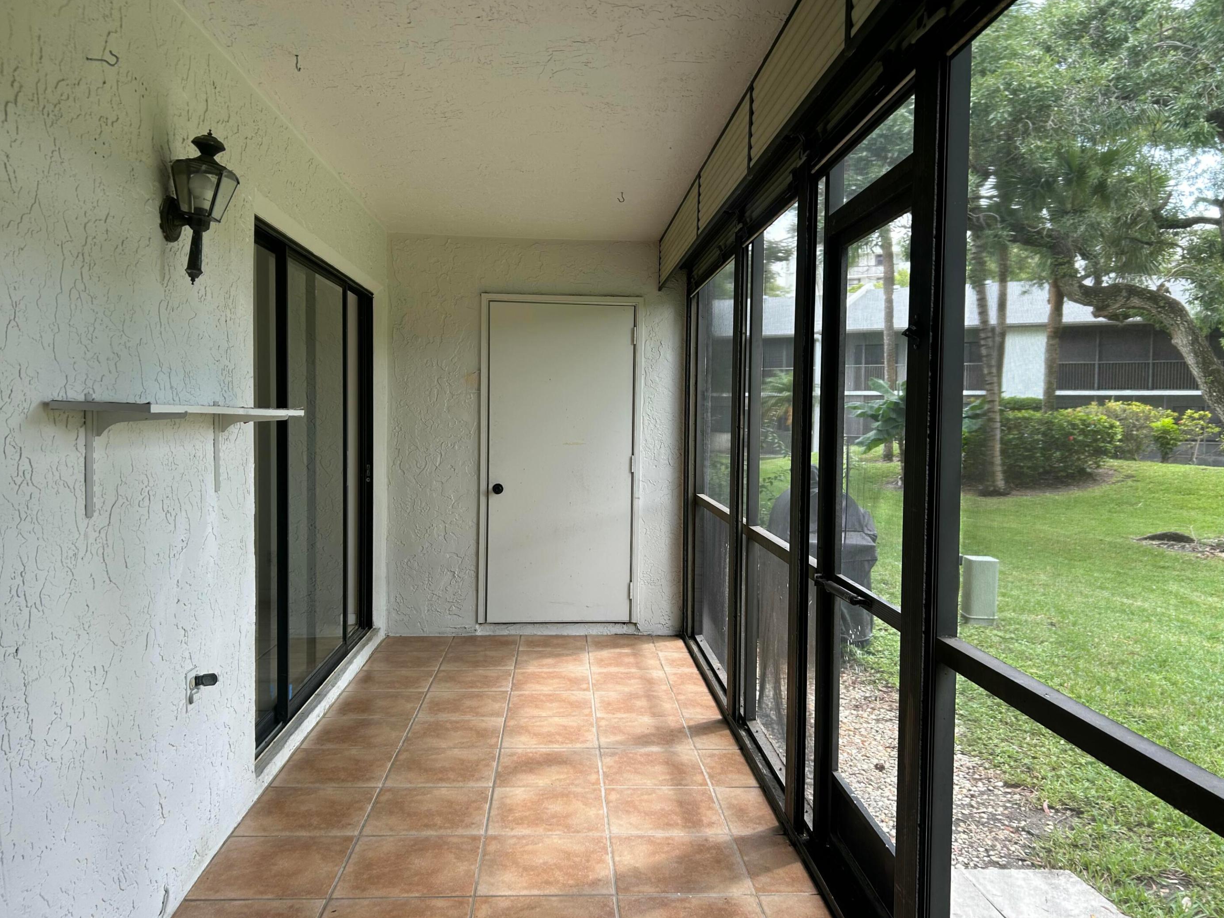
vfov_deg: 51.4
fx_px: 955
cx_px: 618
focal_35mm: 27
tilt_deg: -1.4
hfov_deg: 65.3
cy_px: 454
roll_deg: -0.8
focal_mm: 5.7
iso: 32
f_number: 1.5
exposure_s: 1/131
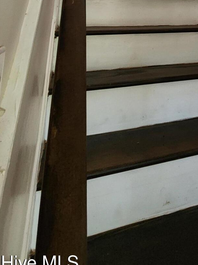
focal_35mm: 32
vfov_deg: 42.8
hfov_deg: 40.3
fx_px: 244
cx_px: 184
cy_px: -34
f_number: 2.2
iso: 400
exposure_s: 1/60
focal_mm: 2.2
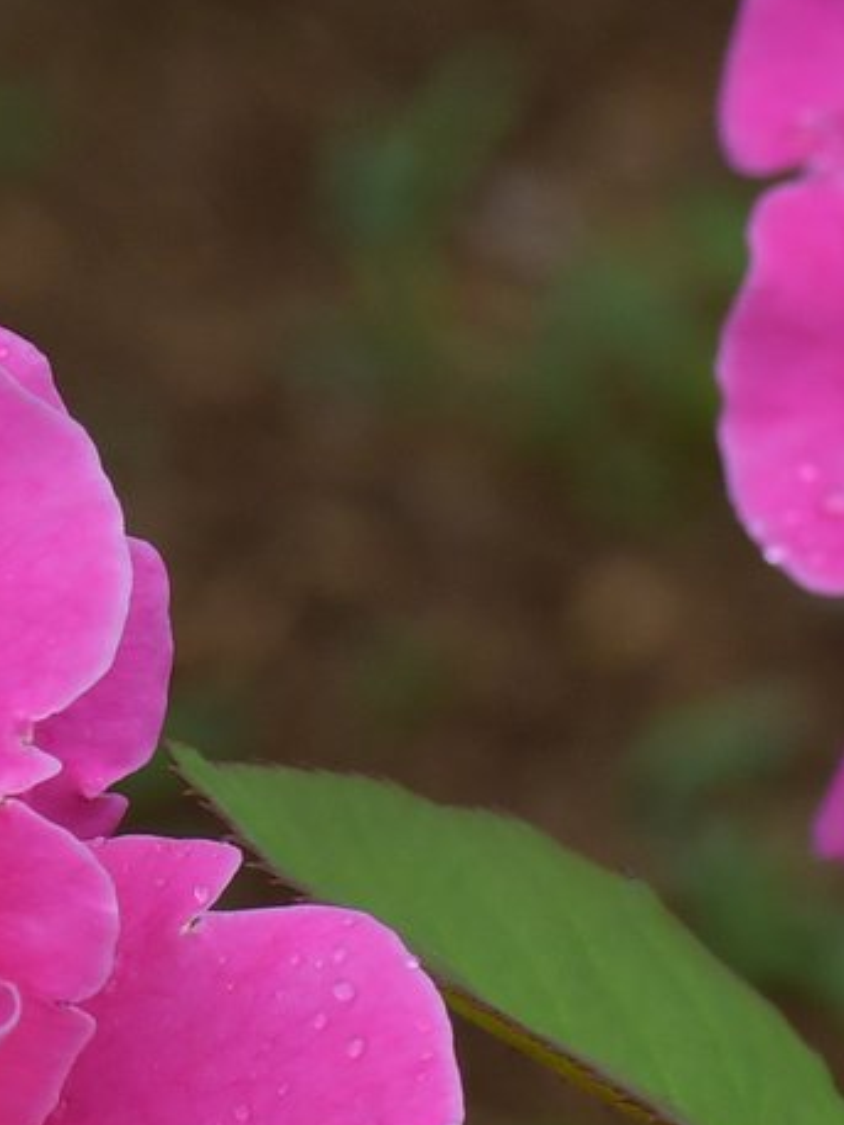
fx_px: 21966
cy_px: 705
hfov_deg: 2.2
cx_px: 413
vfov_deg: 2.9
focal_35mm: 676
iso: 400
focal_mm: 105
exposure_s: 1/320
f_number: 8
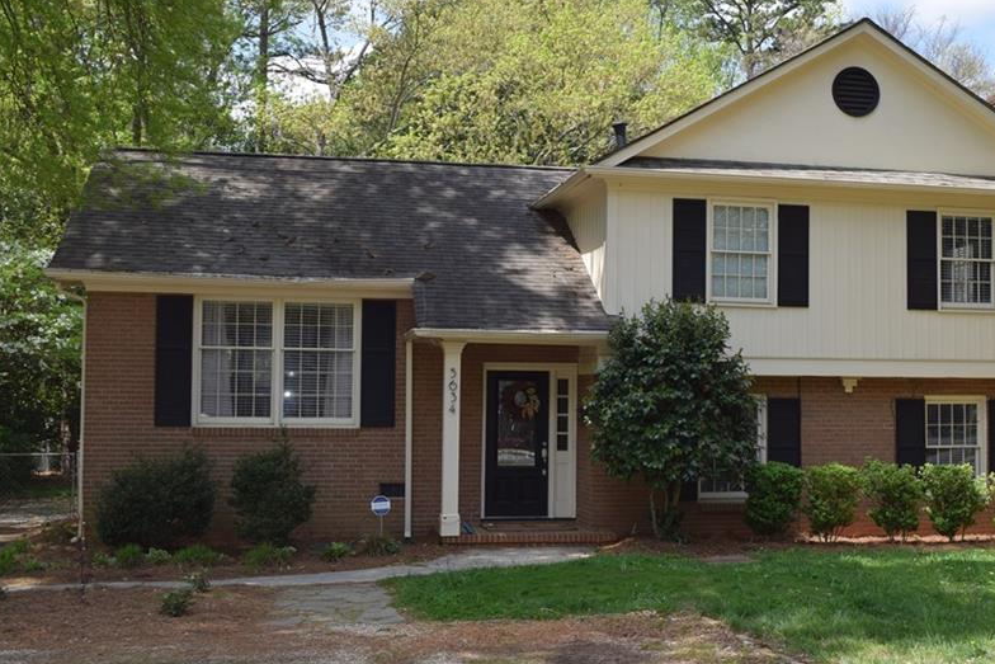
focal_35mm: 47
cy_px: 326
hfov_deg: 41.6
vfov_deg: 28.7
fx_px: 1299
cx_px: 619
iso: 100
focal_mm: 24
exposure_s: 1/200
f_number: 7.1
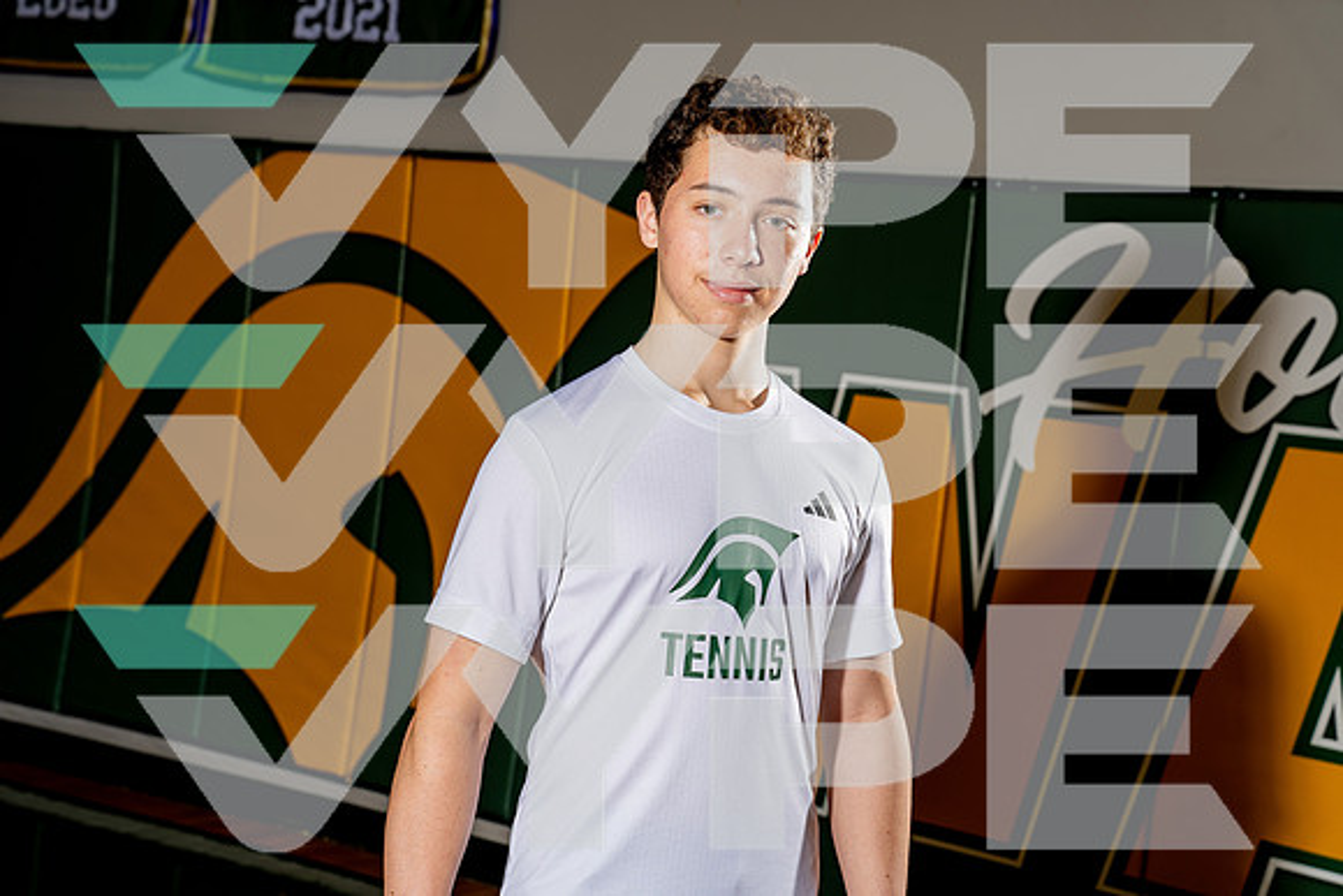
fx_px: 2463
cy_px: 448
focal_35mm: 66
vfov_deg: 20.6
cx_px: 672
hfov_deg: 30.5
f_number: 6.3
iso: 100
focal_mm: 66
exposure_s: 1/250
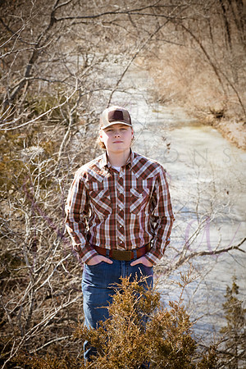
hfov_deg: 13.0
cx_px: 123
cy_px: 184
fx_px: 1076
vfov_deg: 19.5
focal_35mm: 105
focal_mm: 105
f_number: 11
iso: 800
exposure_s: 1/320
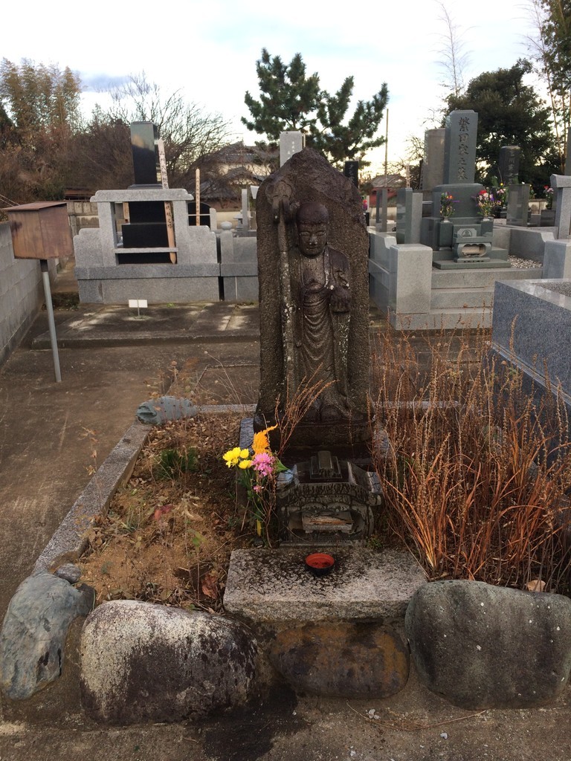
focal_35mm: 29
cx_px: 286
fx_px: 638
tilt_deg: -17.0
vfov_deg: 61.7
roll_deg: +2.7
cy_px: 380
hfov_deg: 48.2
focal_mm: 4.15
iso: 50
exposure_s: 1/120
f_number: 2.2
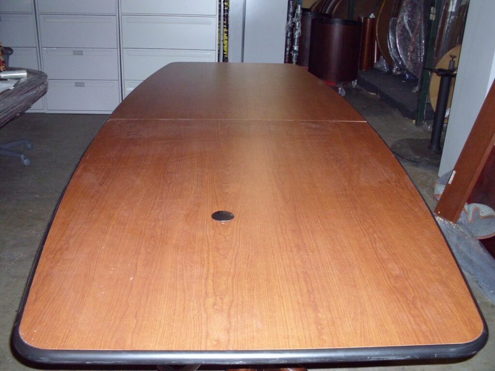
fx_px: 543
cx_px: 248
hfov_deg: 49.0
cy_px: 186
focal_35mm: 38
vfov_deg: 37.7
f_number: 2.9
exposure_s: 1/60
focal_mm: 6.3
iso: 400
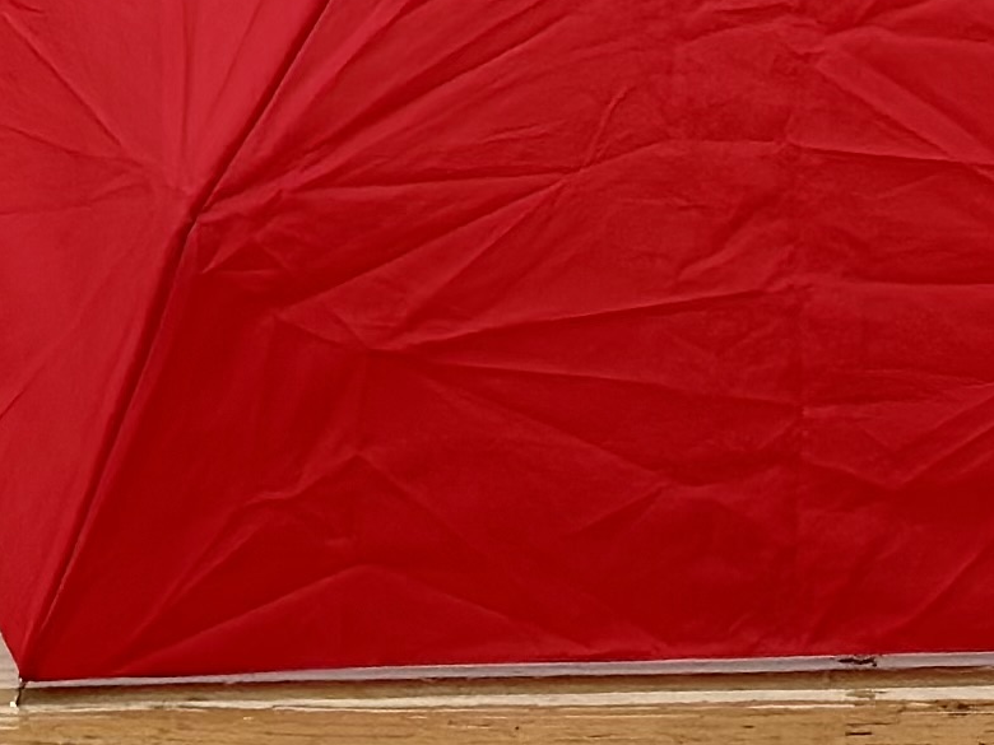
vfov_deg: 5.8
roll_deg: +1.1
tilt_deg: -9.4
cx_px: 1018
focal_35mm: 248
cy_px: -1067
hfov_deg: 7.9
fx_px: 7121
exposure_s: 1/202
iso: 80
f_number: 1.78
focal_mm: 6.86
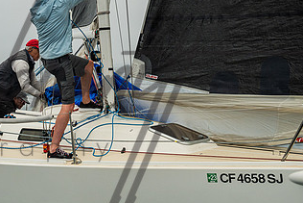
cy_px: 76
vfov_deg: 19.7
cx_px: 66
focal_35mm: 69
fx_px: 581
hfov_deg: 28.7
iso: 400
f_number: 5
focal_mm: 37
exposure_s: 1/4000
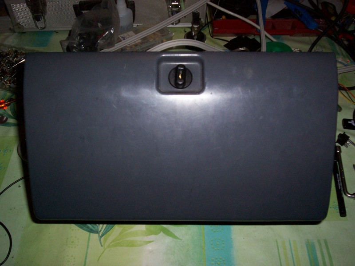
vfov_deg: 39.7
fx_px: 369
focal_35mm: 36
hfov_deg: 51.4
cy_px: 133
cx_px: 178
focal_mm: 5.9
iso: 140
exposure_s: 1/64
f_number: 4.5
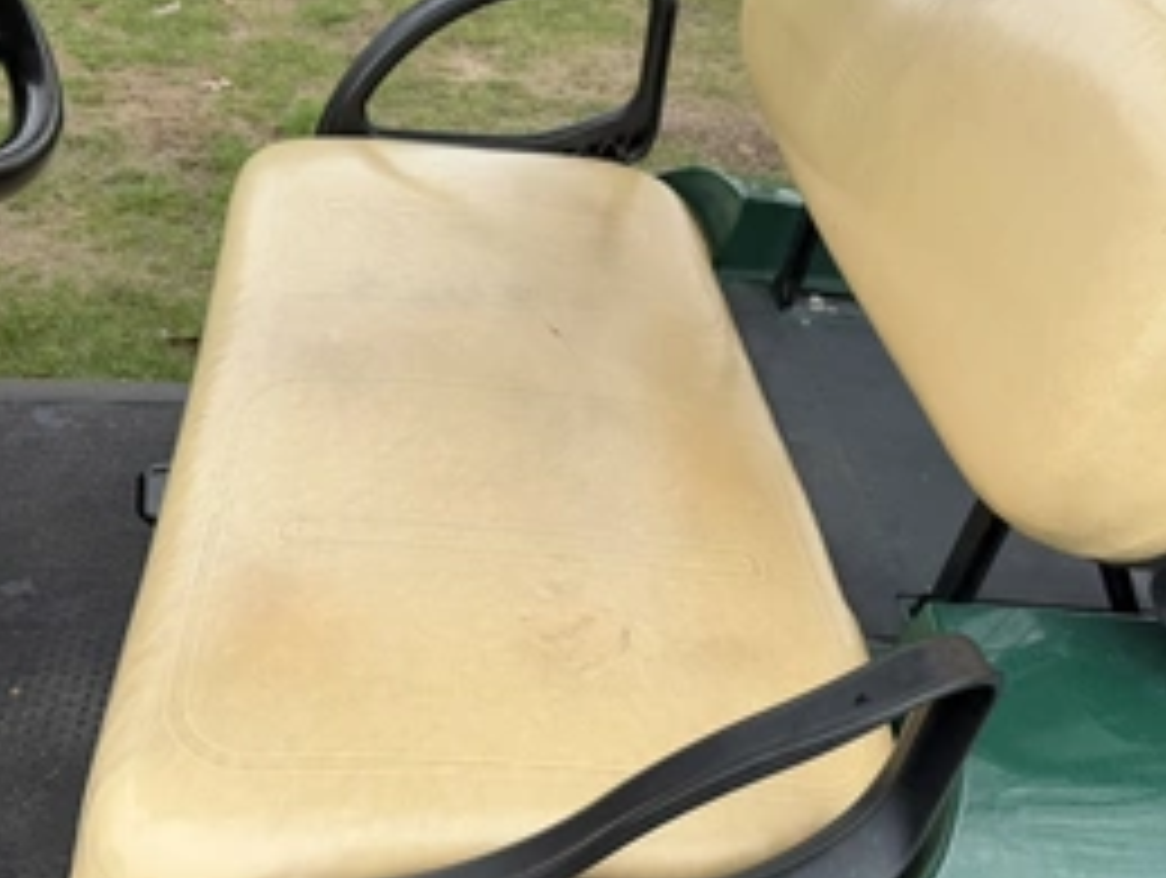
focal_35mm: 37
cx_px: 594
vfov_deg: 38.7
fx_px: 1248
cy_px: 509
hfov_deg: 50.1
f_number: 1.78
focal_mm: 6.76
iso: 80
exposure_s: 1/1091
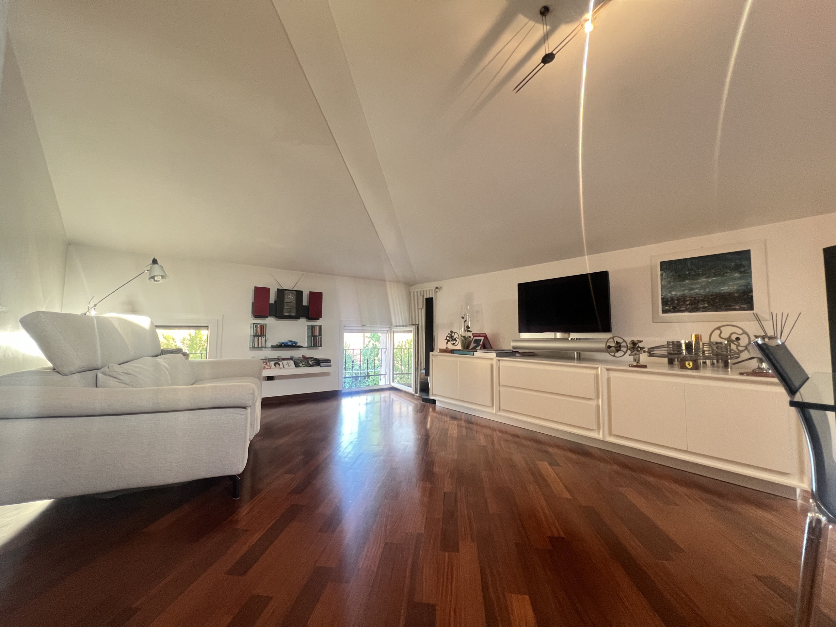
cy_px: 314
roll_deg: -0.5
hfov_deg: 106.2
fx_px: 314
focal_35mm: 13
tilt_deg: +3.1
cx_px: 418
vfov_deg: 89.9
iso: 250
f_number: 1.8
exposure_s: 1/50
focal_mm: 1.57
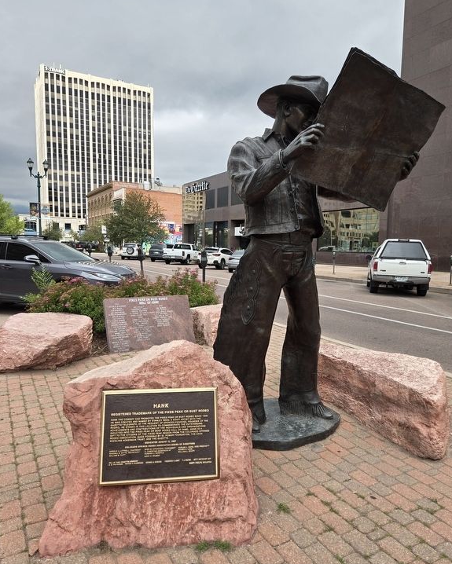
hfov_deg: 56.8
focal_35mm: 25
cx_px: 233
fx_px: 418
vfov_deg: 68.1
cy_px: 282
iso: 25
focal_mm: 5.4
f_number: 1.8
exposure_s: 1/750
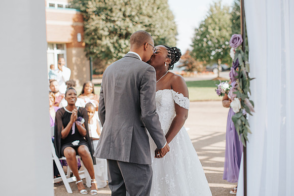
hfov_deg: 34.1
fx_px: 480
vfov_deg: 23.1
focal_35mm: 59
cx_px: 138
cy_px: 83
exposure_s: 1/1600
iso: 200
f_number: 2.5
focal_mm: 50
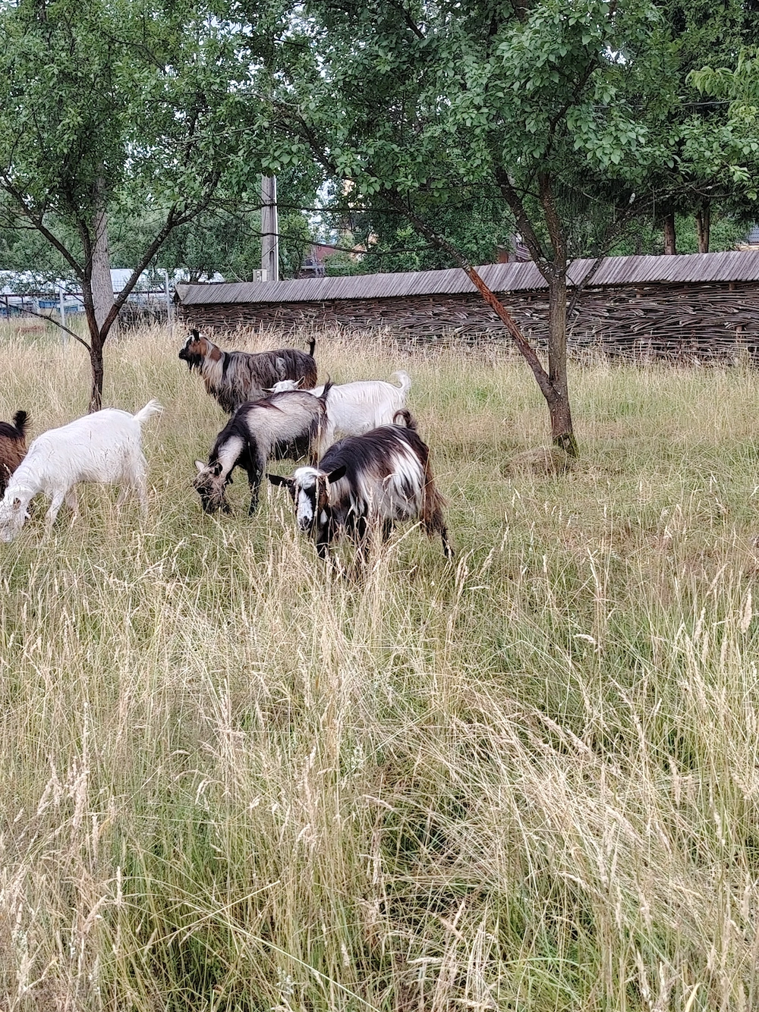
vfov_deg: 39.7
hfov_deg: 30.3
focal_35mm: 48
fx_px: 1404
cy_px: 506
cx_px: 380
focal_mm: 5.25
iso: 189
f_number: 1.75
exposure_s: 1/50
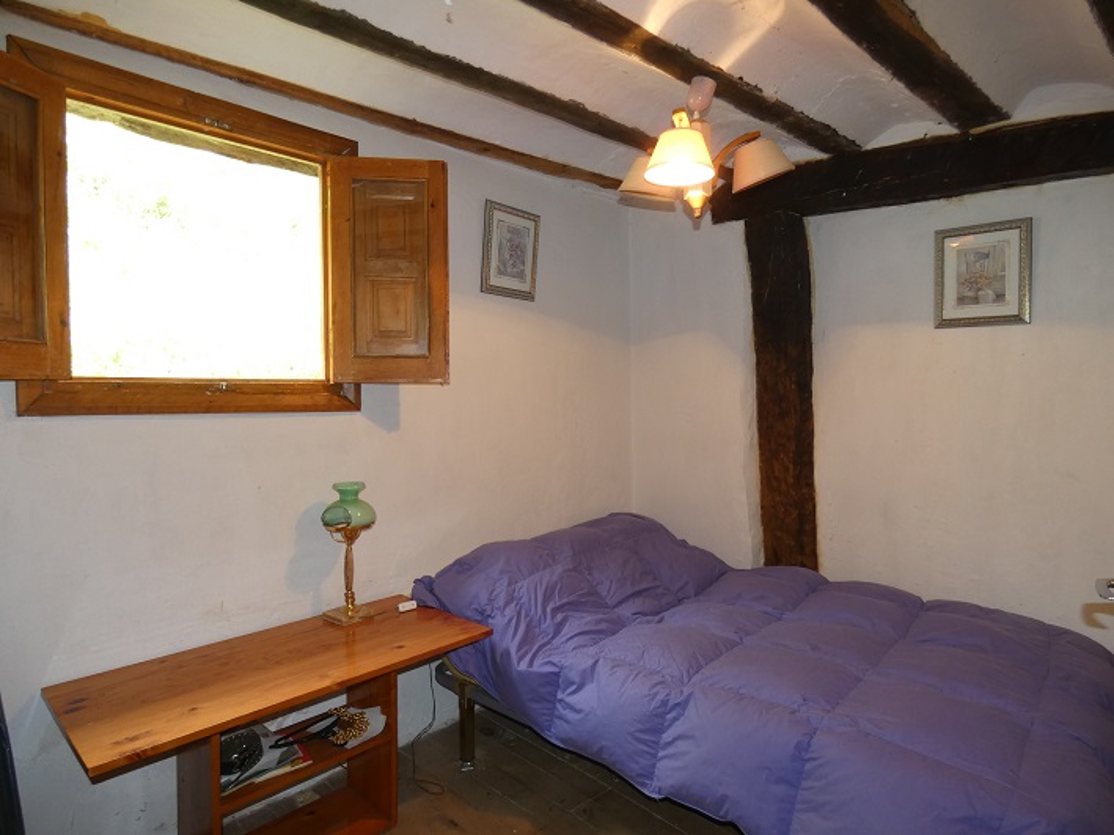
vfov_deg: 65.9
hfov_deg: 81.8
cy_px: 418
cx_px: 557
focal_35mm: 20
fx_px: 643
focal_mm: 3.6
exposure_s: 1/50
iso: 160
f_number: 2.8
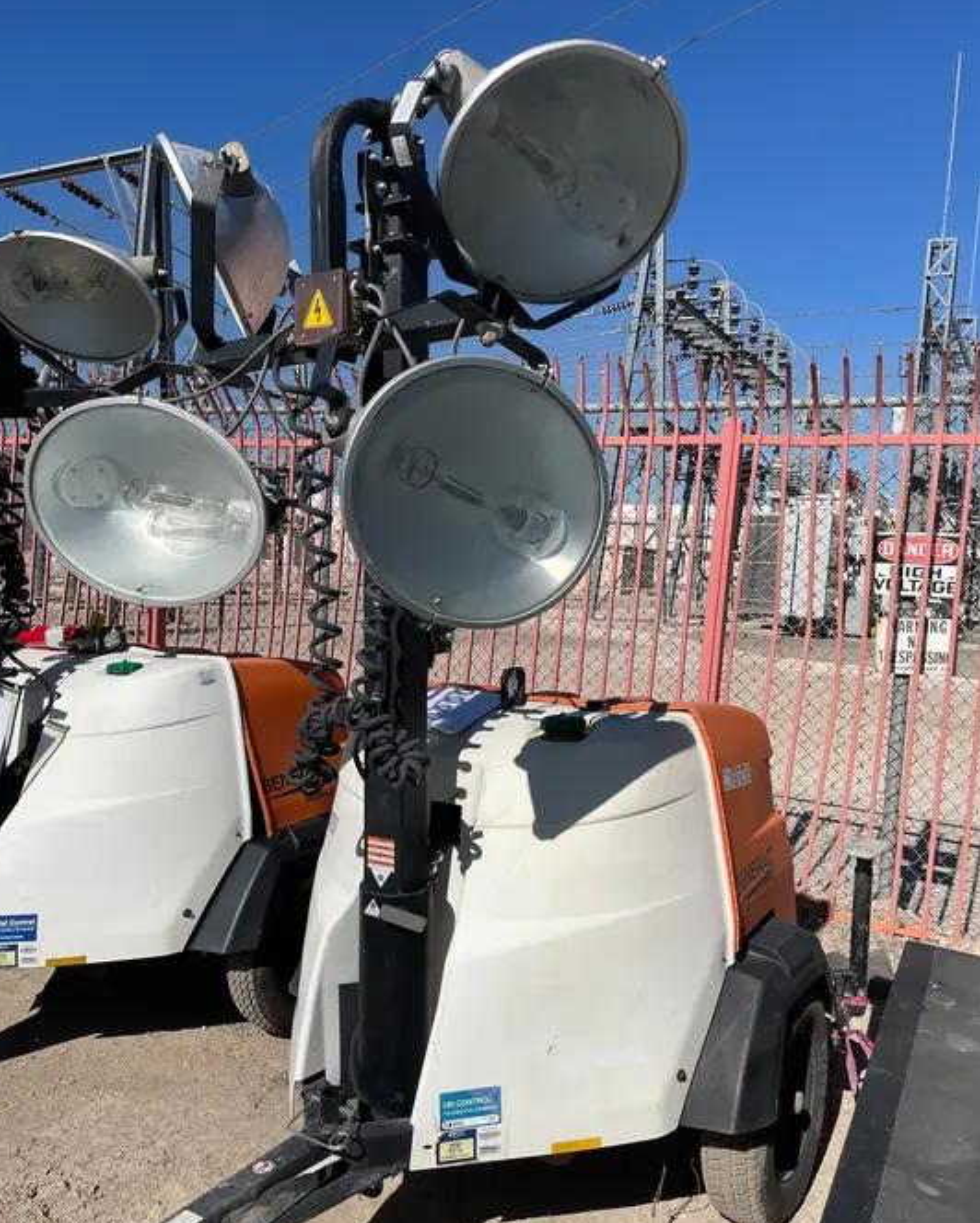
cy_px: 640
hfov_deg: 51.6
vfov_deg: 62.2
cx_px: 477
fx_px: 1014
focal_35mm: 28
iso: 50
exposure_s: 1/10753
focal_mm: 4.2
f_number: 1.6
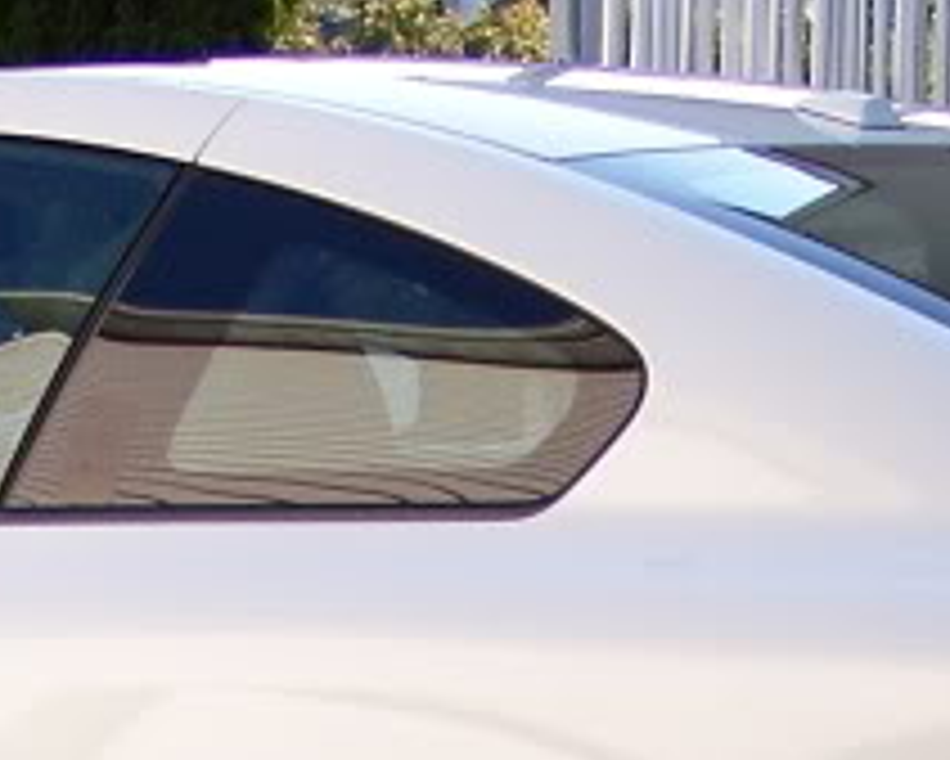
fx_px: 5204
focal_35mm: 185
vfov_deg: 8.2
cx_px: 464
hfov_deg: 10.4
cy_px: 1070
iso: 100
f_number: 3.4
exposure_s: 1/350
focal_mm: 8
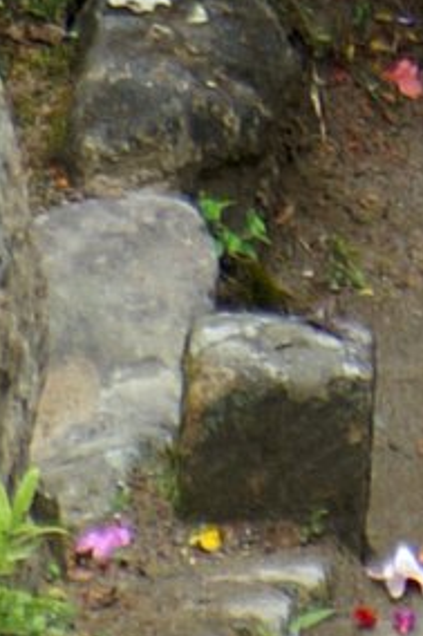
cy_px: -1245
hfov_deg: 1.4
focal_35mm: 974
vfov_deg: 2.1
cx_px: 1072
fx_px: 17186
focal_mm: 90
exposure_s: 1/80
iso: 200
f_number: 6.3
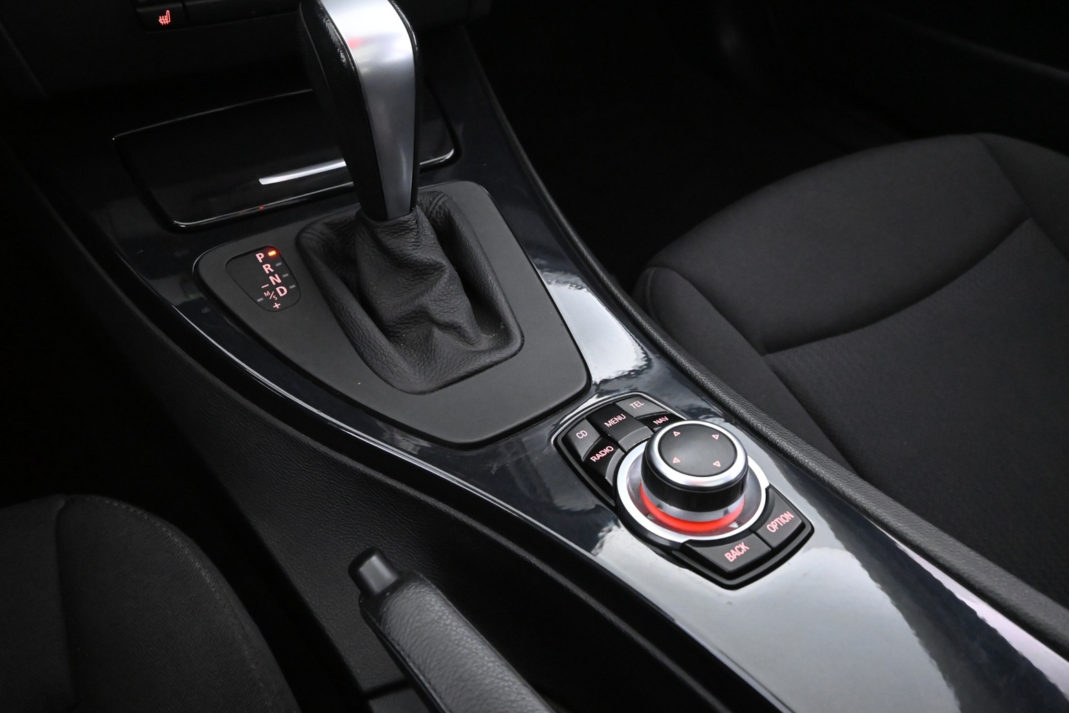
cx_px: 517
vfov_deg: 51.3
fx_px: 742
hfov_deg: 71.5
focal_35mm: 25
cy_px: 356
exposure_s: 1/25
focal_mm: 16
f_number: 4.5
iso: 6400
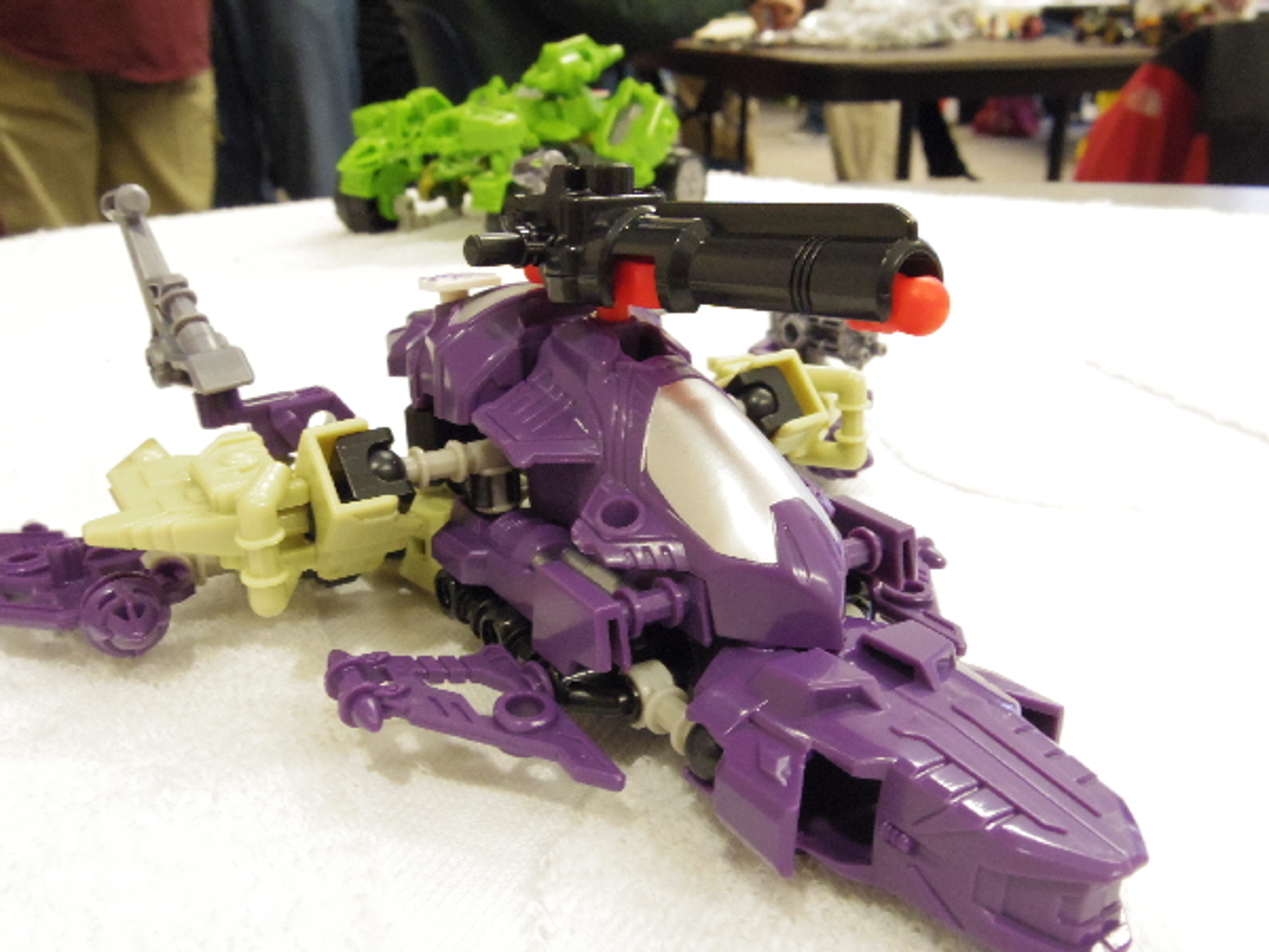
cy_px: 476
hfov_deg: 56.8
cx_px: 634
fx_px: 1173
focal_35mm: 32
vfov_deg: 44.2
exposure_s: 1/50
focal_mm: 5.9
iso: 1250
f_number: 4.5
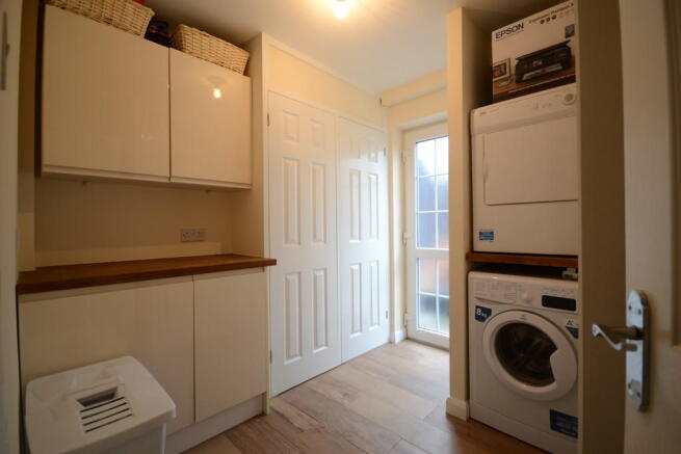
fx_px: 284
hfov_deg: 100.4
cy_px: 227
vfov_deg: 77.4
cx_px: 340
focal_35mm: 15
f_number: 4
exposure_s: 1/30
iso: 360
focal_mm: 10
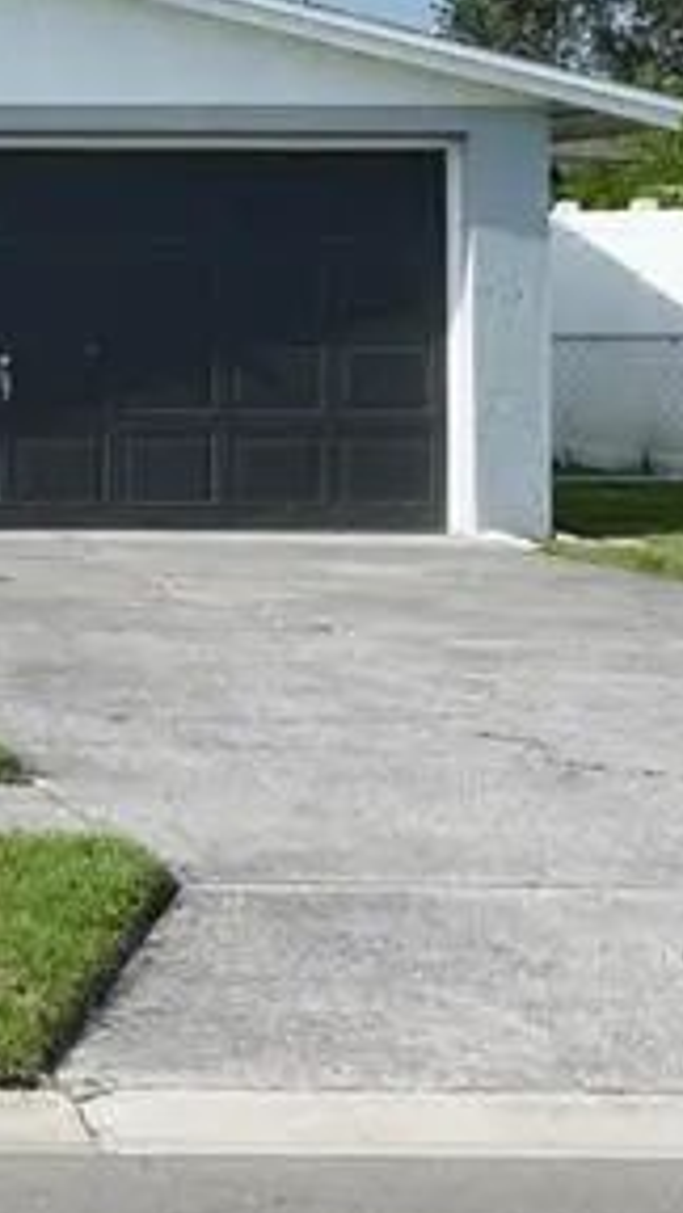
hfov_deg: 7.7
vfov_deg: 14.7
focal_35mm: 145
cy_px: 152
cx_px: -1029
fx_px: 4668
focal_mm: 26
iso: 100
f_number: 8
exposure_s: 1/250
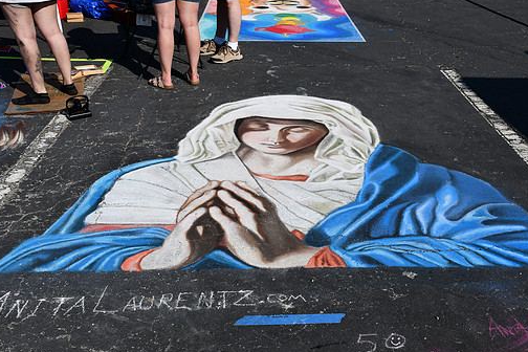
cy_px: 199
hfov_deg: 50.6
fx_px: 557
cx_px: 290
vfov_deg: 35.0
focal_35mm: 38
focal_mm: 22
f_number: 10
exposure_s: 1/400
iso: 100
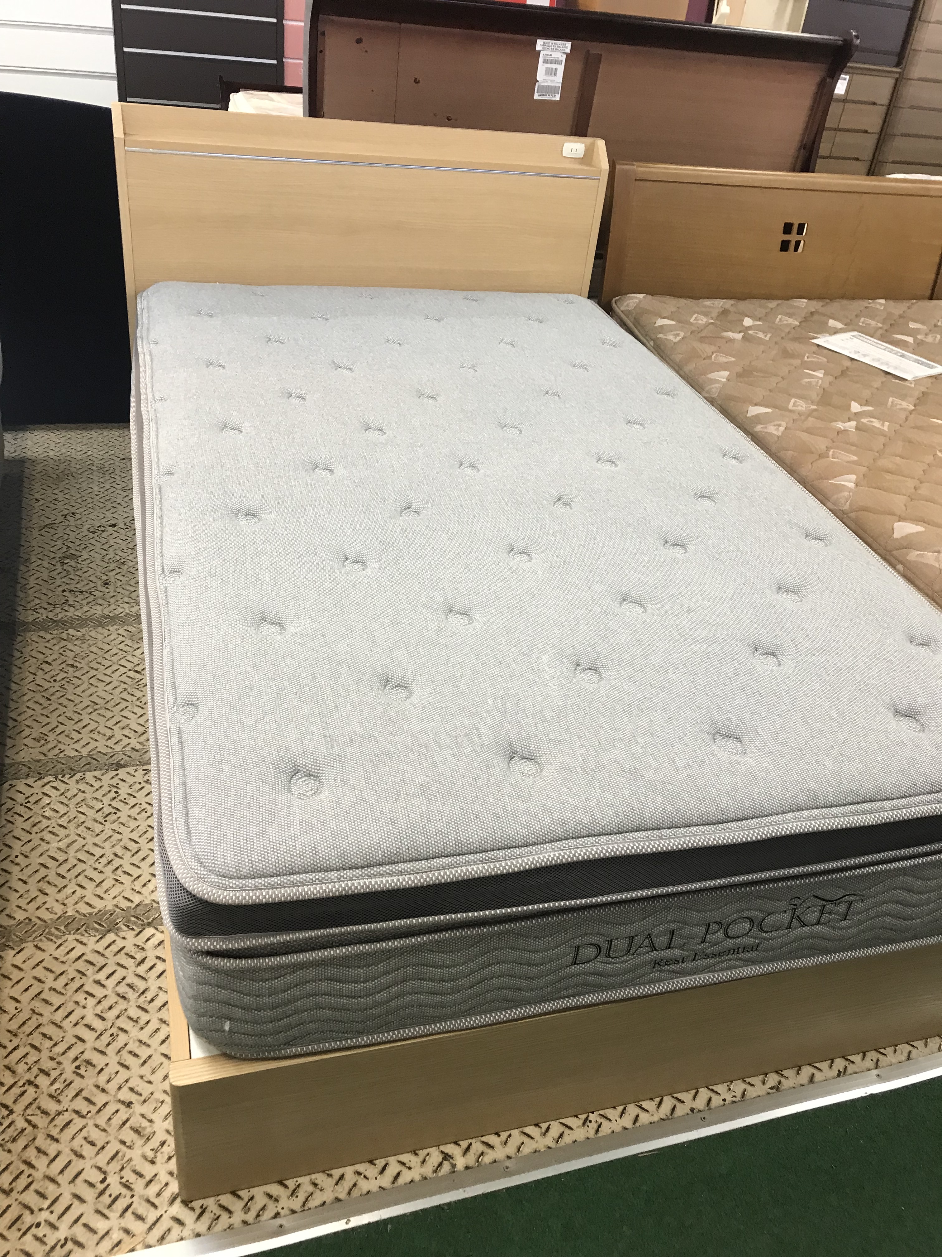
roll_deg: -6.8
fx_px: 1016
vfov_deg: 63.4
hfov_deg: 49.7
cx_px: 471
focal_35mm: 28
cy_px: 628
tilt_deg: -32.5
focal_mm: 3.99
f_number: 1.8
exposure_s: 1/20
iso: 40
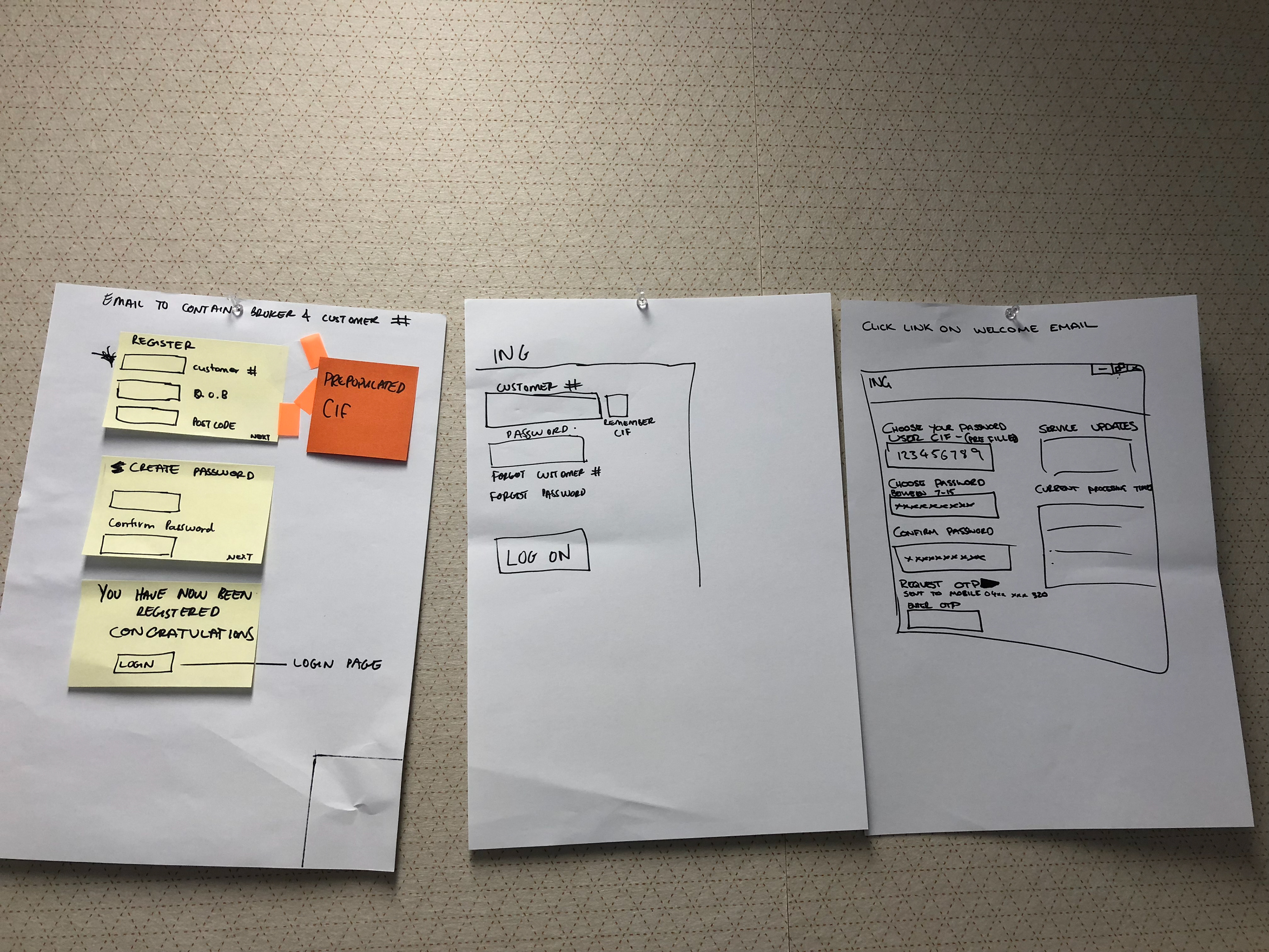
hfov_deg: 63.4
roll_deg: +1.3
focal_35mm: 28
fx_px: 1026
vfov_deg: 49.7
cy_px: 476
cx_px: 634
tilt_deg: +9.2
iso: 32
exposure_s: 1/50
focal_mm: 4
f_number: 1.8
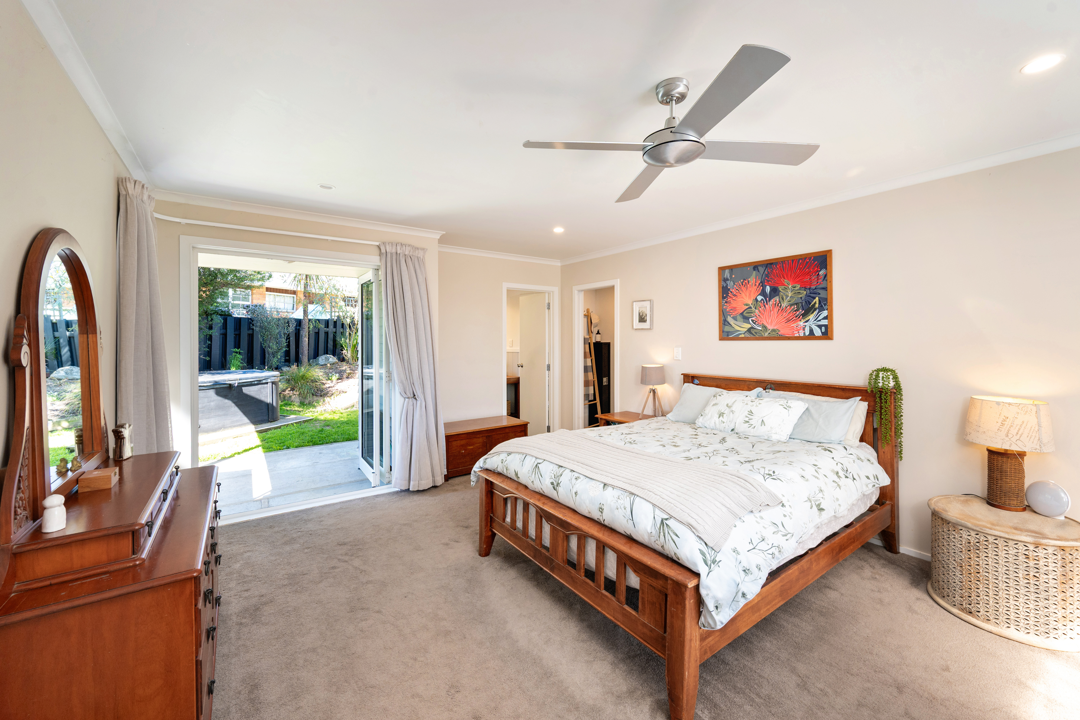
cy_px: 360
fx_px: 420
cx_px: 540
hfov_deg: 104.3
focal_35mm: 14
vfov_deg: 81.2
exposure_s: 1/20
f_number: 8
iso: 400
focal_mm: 14
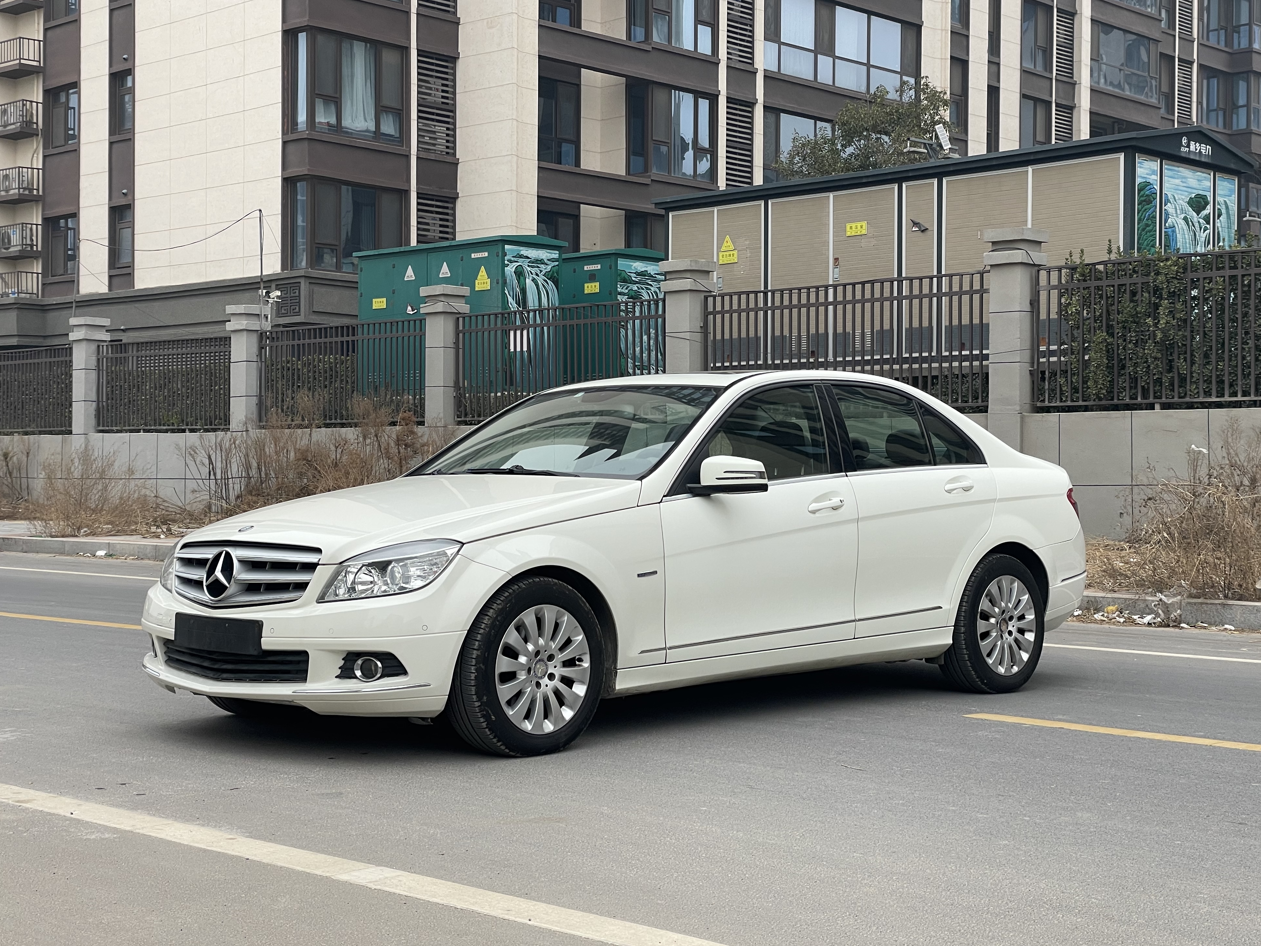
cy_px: 465
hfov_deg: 35.5
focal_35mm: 54
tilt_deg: +0.9
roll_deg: +0.4
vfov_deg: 27.0
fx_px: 1967
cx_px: 647
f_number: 2
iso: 25
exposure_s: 1/484
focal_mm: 6
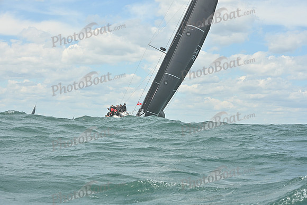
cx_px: 154
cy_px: 102
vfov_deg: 16.1
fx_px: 725
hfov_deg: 23.9
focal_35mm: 85
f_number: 9
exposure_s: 1/1250
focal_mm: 85
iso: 320
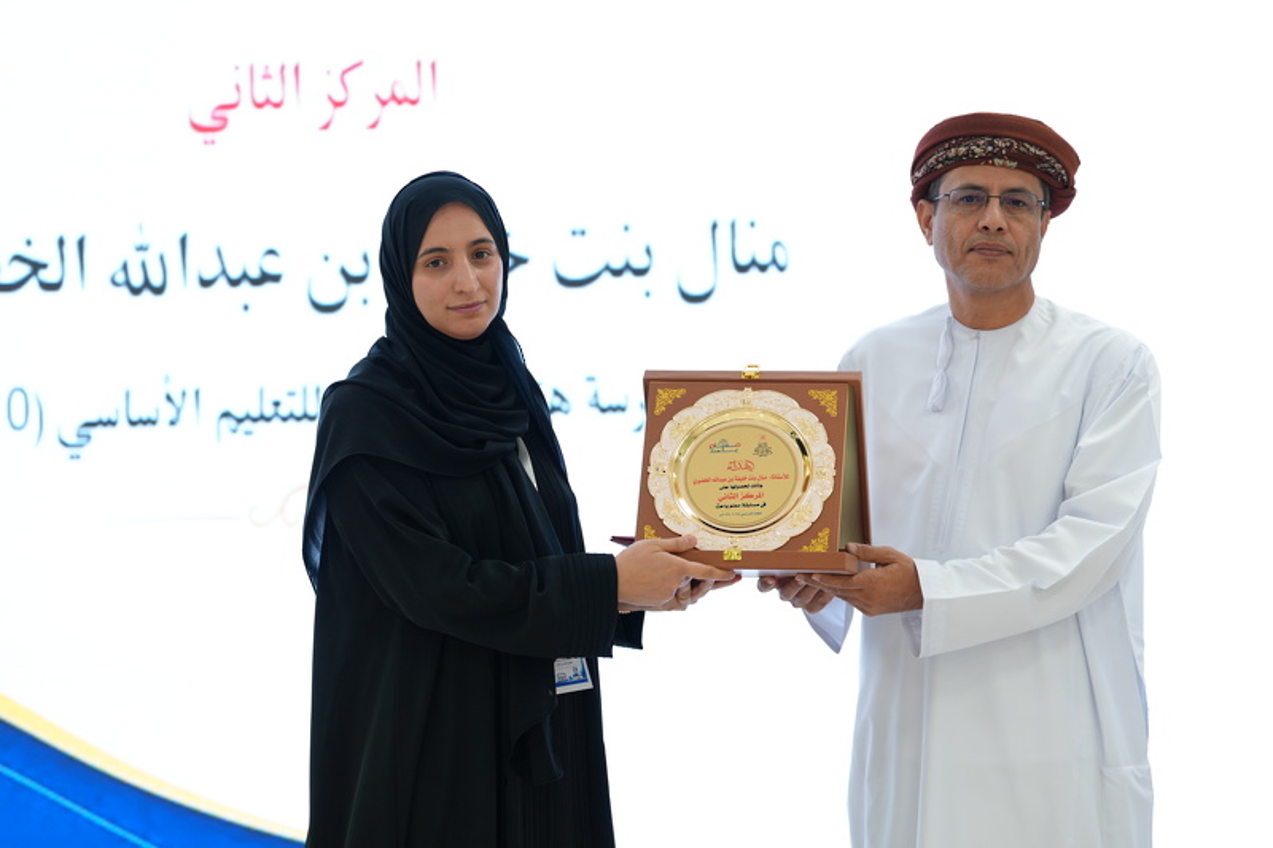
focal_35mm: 100
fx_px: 3535
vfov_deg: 13.7
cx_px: 636
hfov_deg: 20.4
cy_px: 424
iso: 320
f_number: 2.8
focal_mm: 100
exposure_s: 1/100
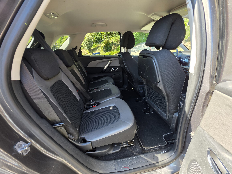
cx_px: 116
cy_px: 87
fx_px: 87
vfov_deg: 89.9
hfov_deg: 106.2
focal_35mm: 13
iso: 32
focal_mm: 2.2
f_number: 1.9
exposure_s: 1/100
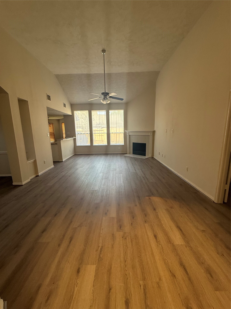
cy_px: 154
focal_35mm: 14
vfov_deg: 102.1
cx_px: 116
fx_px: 125
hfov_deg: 85.7
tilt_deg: -10.6
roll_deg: +1.1
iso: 125
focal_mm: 2.22
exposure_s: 1/99
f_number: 2.2
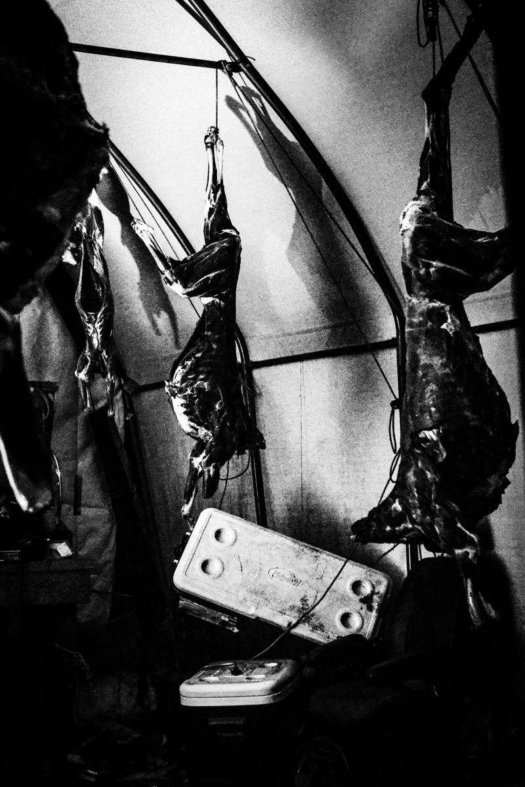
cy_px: 394
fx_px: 1159
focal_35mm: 53
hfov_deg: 25.5
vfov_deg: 37.5
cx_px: 262
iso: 12800
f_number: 4
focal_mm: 35
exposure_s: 1/220
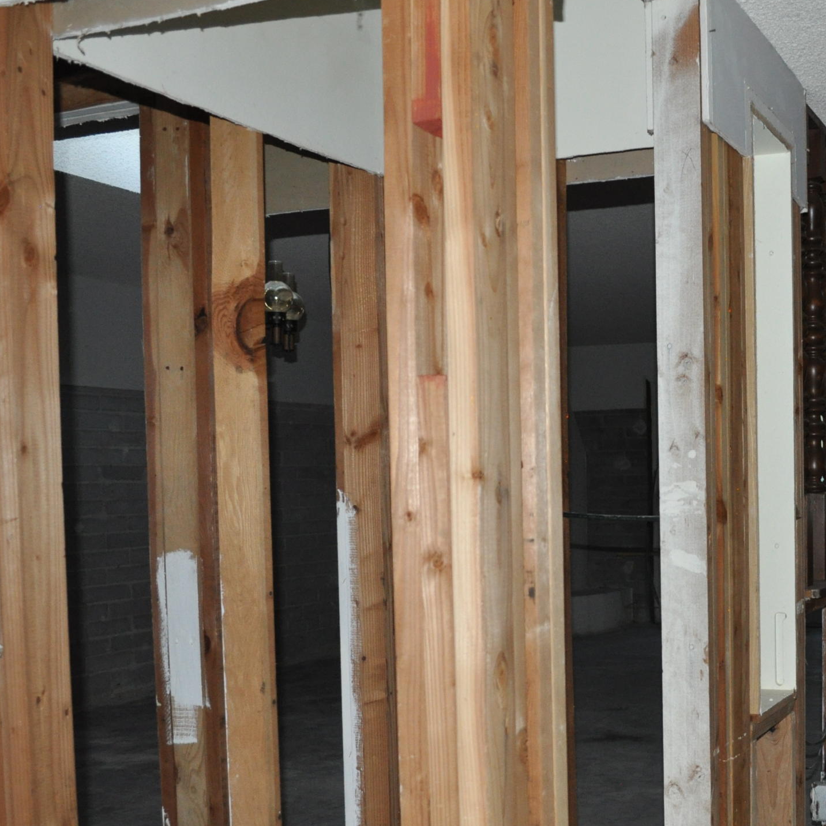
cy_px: 548
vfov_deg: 35.0
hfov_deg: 34.3
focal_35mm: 48
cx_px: 658
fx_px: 1296
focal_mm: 18
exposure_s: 1/60
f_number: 3.5
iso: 800
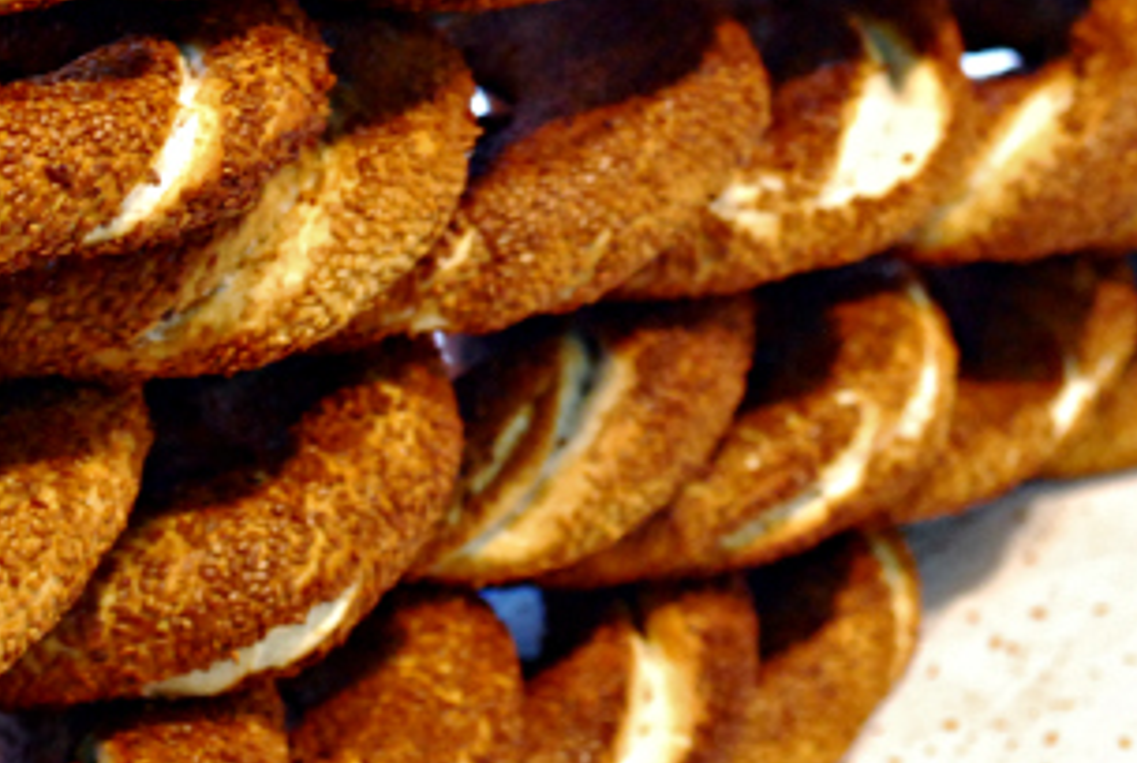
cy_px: -22
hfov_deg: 13.0
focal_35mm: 158
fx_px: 5000
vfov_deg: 8.7
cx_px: 505
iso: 1600
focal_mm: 40
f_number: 5.3
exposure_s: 1/25
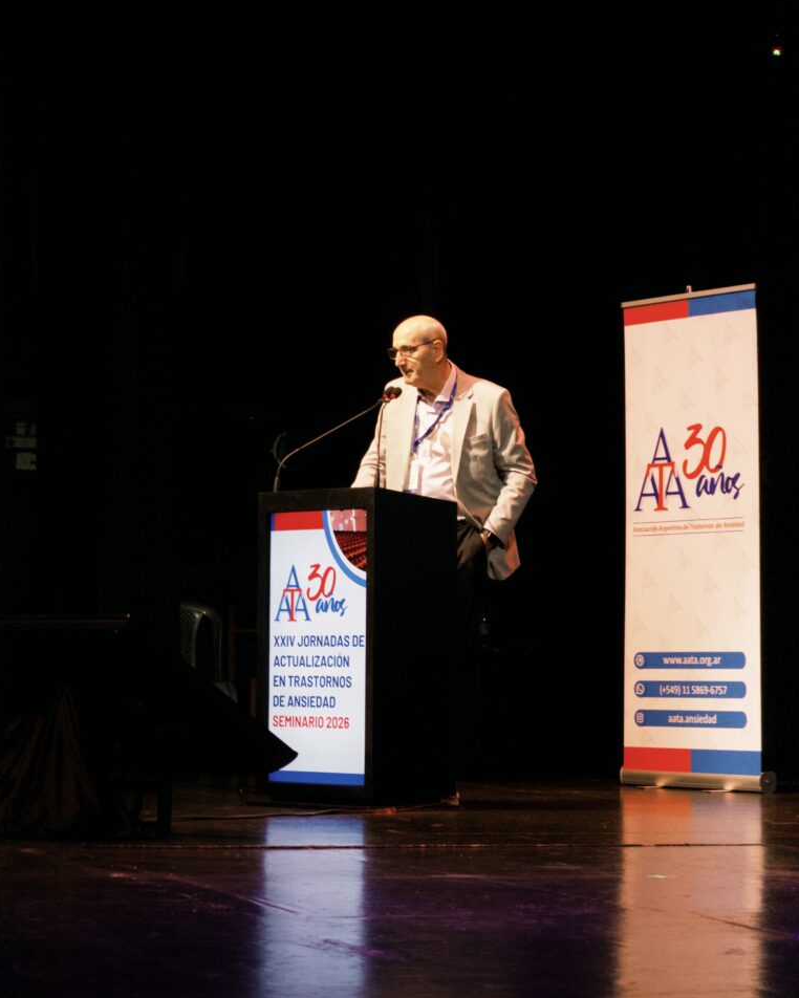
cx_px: 398
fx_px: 3103
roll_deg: -0.5
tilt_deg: +2.5
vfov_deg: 18.3
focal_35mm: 105
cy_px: 471
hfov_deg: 14.7
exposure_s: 1/33
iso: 640
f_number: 2.8
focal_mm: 16.89
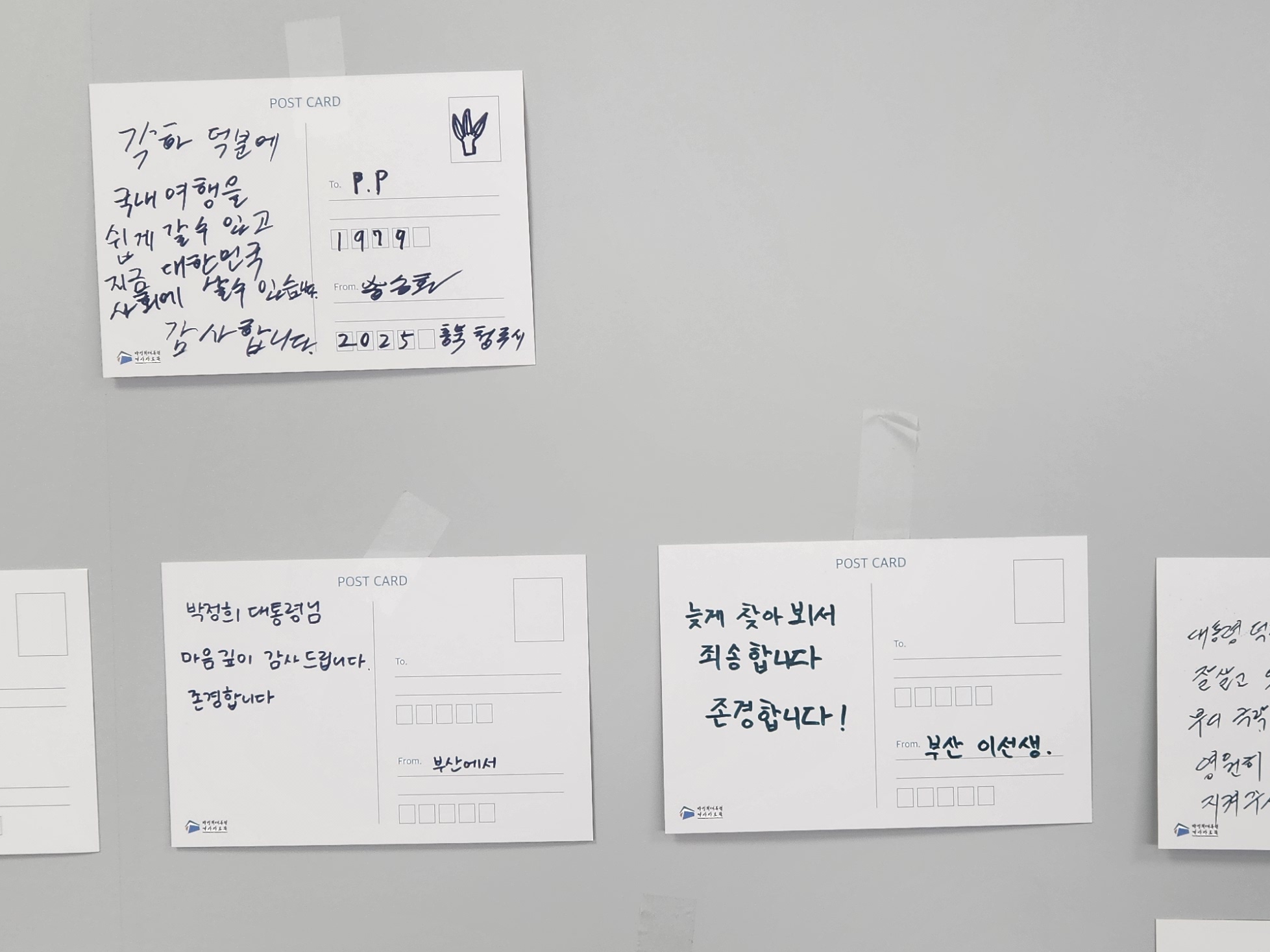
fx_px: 1724
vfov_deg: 30.8
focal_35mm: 47
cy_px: 391
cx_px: 821
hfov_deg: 40.1
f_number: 1.8
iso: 40
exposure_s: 1/120
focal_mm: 5.4
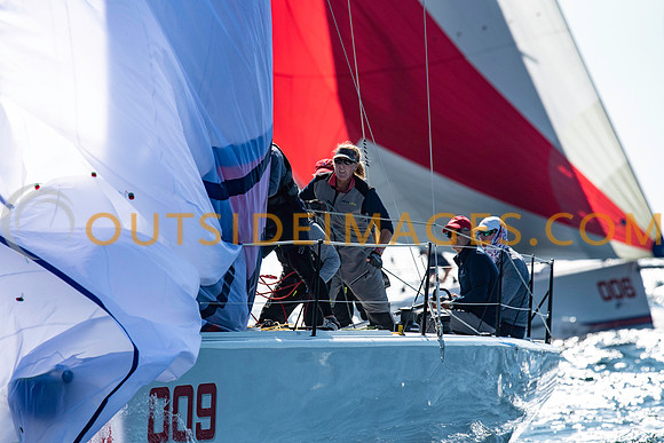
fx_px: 8302
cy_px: 222
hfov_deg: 4.6
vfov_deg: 3.1
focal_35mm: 450
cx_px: 332
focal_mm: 300
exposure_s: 1/2500
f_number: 5
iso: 320
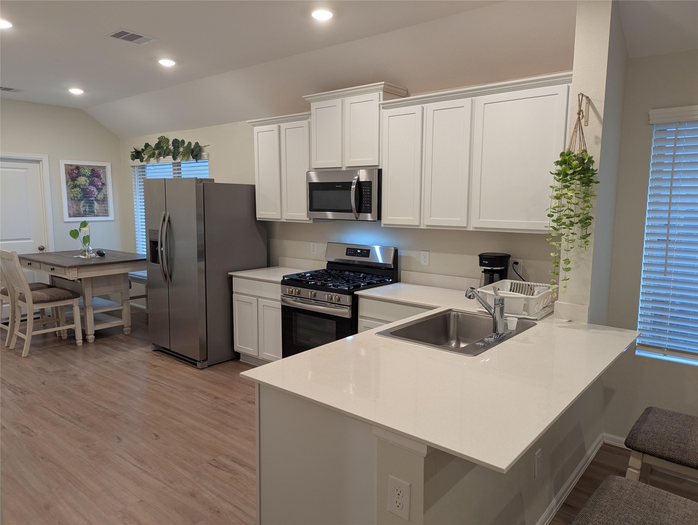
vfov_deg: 56.9
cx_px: 349
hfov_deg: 71.5
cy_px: 262
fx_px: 485
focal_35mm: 24
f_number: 1.85
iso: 77
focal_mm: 6.81
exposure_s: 1/30
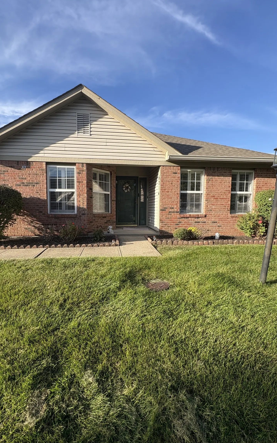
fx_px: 181
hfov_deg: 74.7
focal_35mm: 15
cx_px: 126
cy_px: 222
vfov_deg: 101.5
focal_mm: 2.22
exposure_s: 1/720
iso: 40
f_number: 2.2
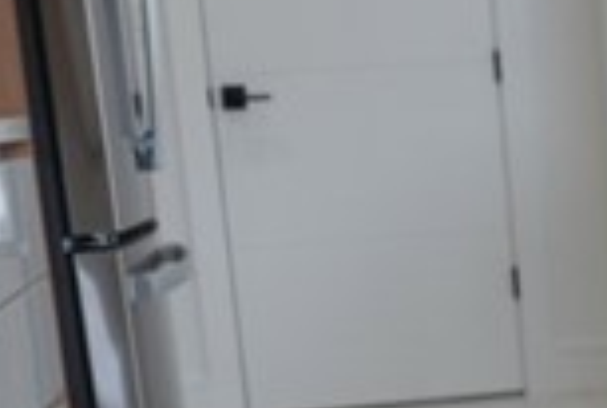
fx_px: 1911
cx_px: 770
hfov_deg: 17.1
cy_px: 610
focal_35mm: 113
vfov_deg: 11.7
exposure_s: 1/60
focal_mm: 16
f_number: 4
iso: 100
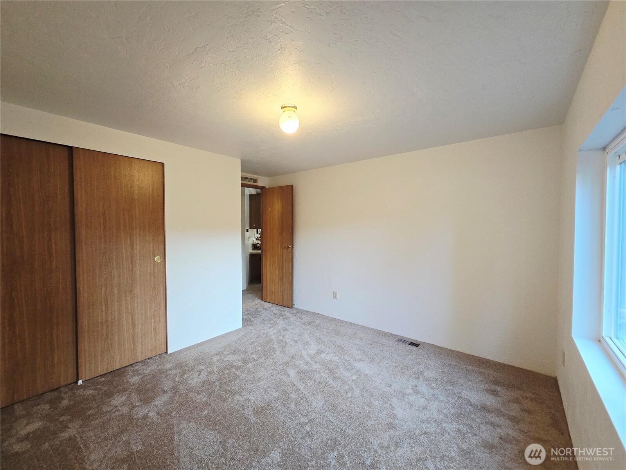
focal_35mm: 13
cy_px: 235
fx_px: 235
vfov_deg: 89.9
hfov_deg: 106.2
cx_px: 313
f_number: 2.2
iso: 200
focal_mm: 2.2
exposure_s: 1/60
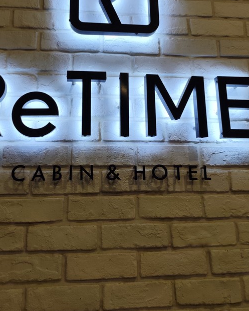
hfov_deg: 40.1
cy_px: 81
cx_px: 111
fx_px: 341
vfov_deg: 47.4
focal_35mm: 37
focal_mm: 6.07
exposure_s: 1/400
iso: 800
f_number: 1.7
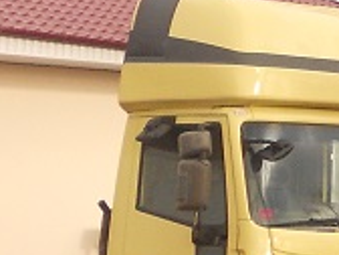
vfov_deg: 7.7
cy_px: -93
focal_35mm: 191
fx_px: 1870
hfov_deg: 9.1
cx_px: 876
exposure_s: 1/320
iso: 100
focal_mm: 5.8
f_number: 3.5
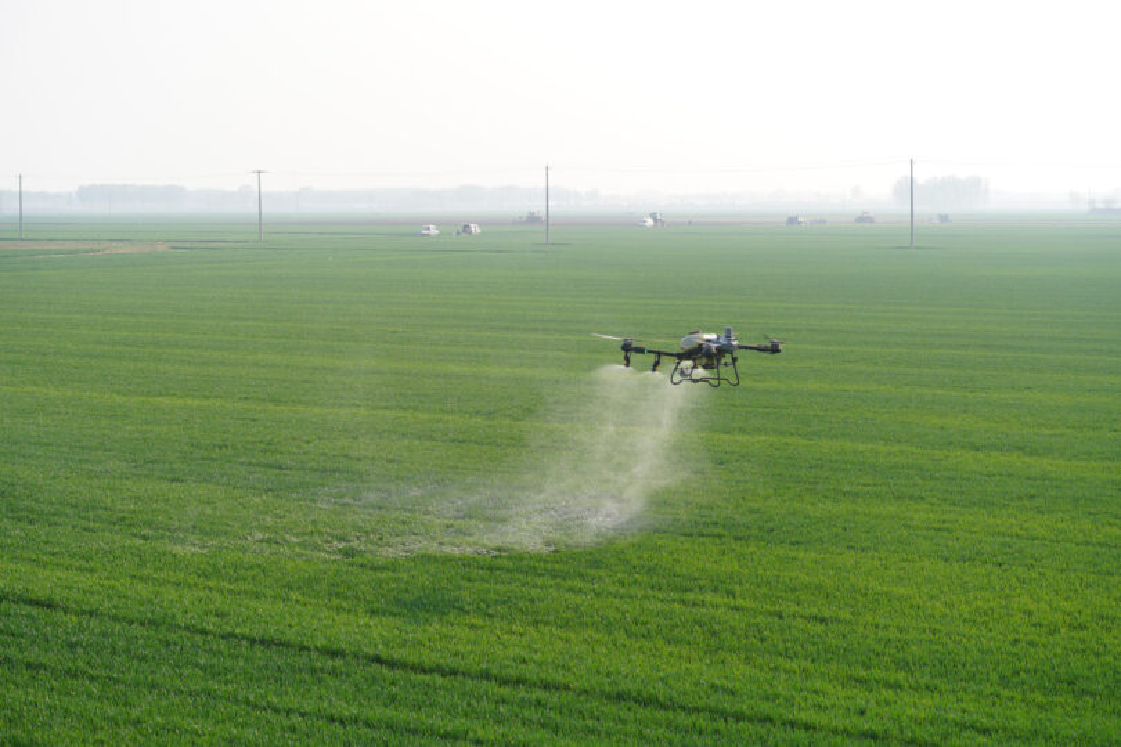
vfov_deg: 19.7
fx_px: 2148
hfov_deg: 29.2
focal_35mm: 69
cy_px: 374
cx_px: 560
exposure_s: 1/1000
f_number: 6.3
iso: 500
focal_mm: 69
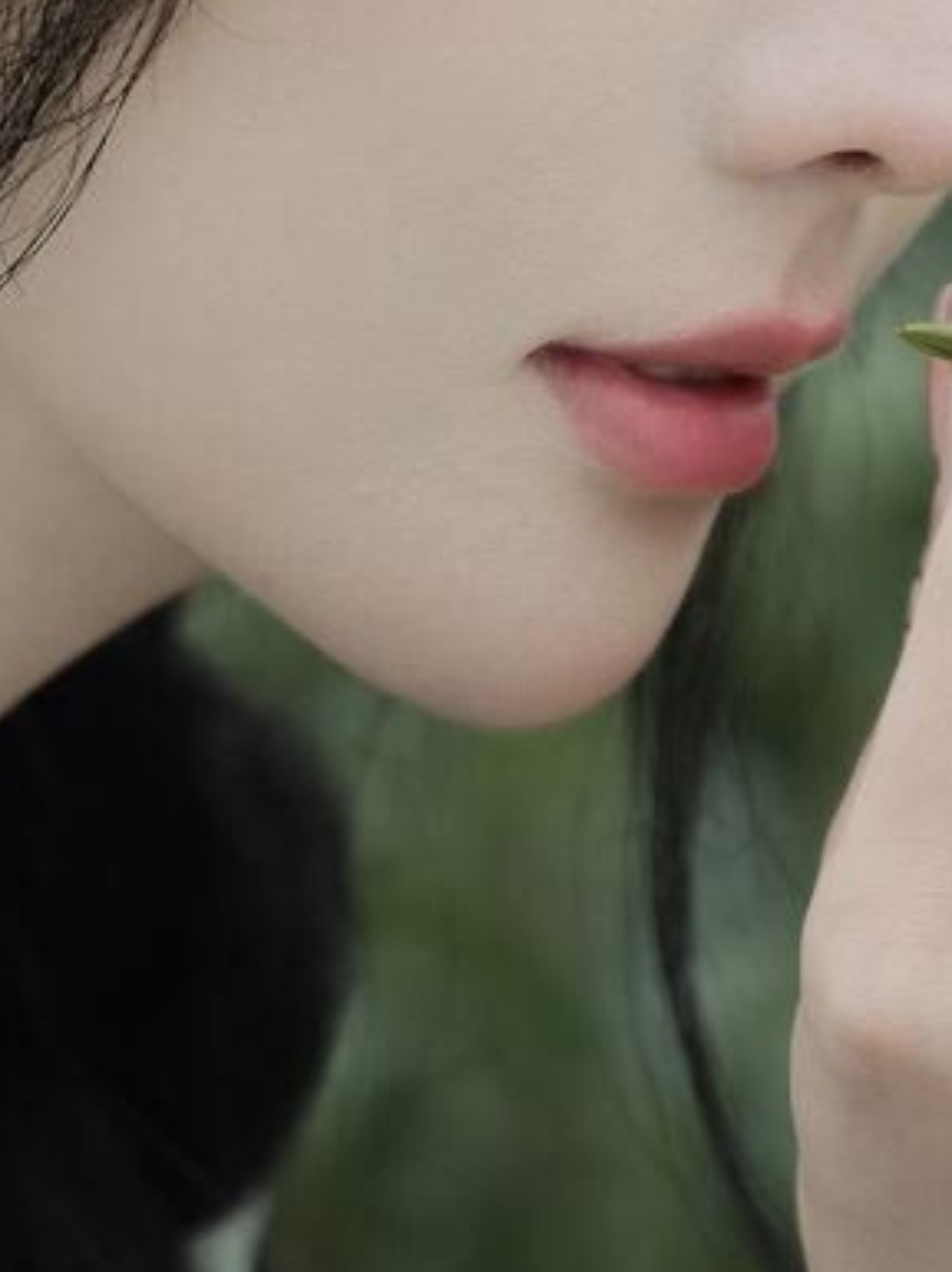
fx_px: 22038
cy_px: -10
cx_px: 99
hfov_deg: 2.5
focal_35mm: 600
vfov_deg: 3.3
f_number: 4
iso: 250
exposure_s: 1/640
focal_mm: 200
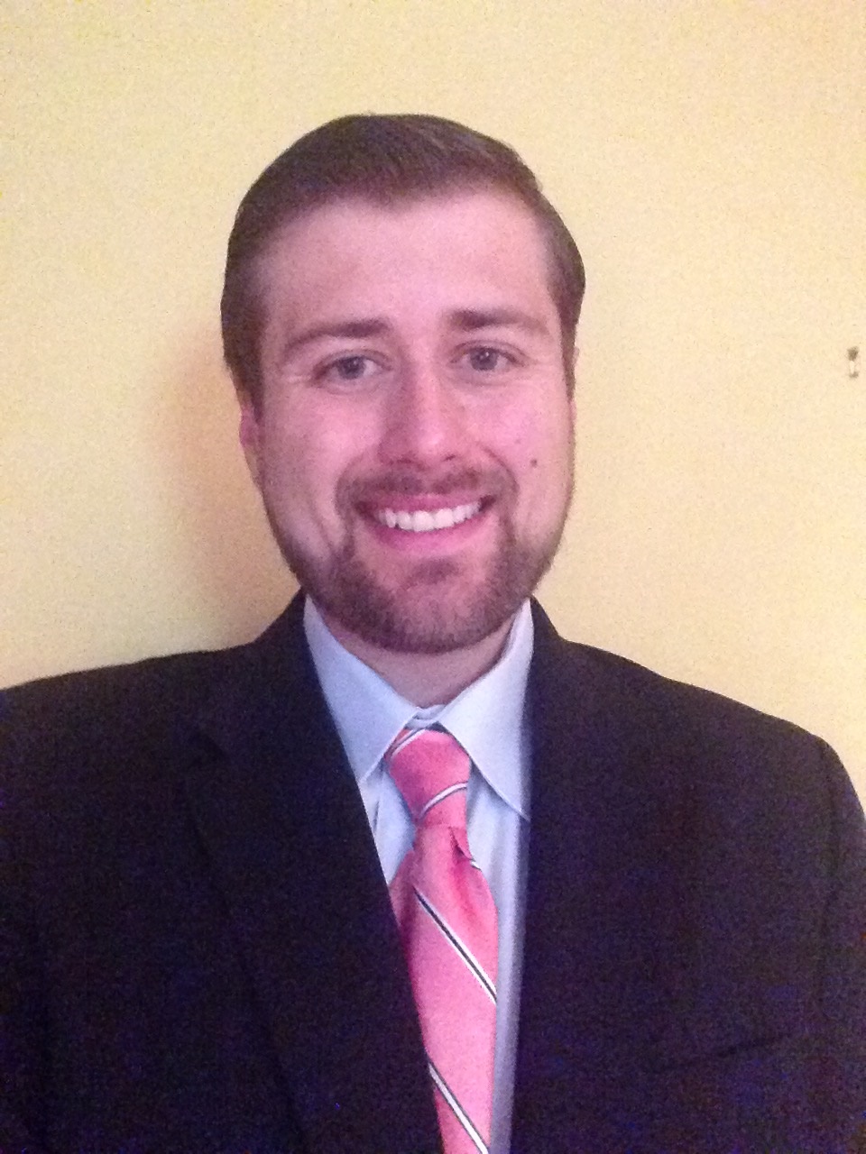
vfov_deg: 55.4
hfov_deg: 42.9
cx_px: 433
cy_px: 577
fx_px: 1101
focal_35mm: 33
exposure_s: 1/15
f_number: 2.4
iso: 1600
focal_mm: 2.15
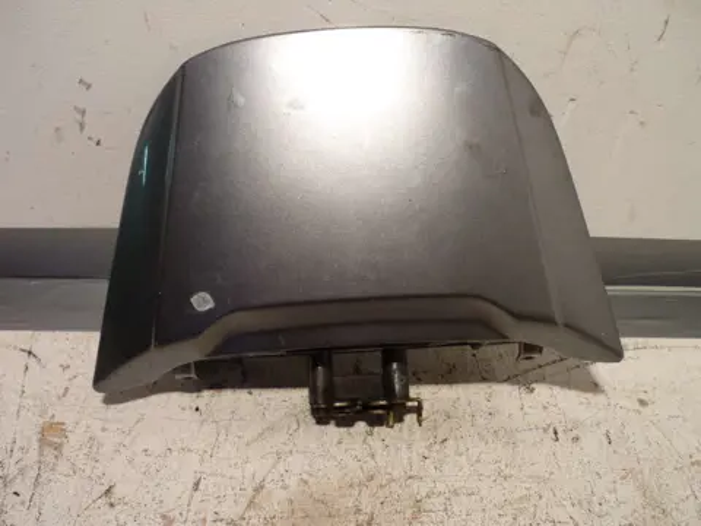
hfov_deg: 55.4
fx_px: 668
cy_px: 263
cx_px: 350
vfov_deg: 42.9
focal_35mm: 33
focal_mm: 5.5
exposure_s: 1/30
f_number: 2.8
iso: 80
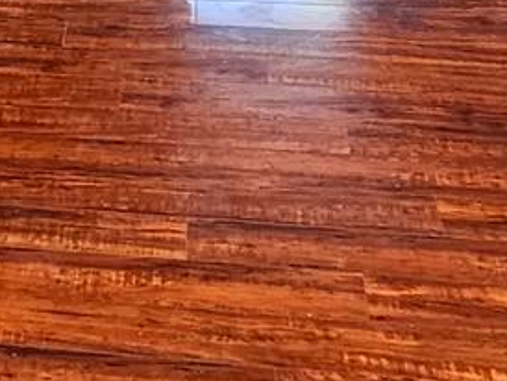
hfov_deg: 18.9
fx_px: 1422
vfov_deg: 14.5
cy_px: -144
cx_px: -126
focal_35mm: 97
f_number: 2.2
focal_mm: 2.2
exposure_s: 1/60
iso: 125
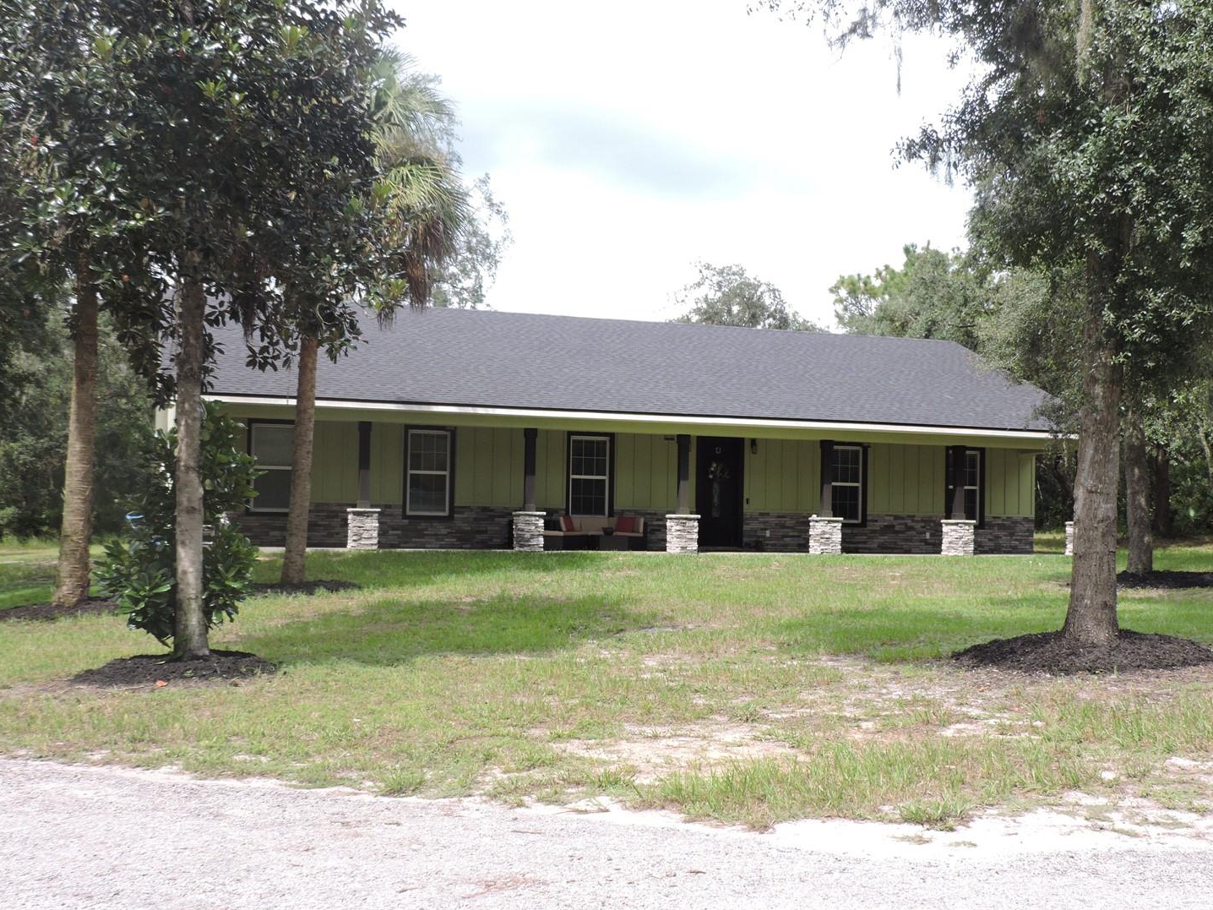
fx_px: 1367
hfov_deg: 47.9
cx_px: 625
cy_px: 493
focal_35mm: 39
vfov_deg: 36.8
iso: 100
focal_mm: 6.2
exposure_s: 1/250
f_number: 3.3
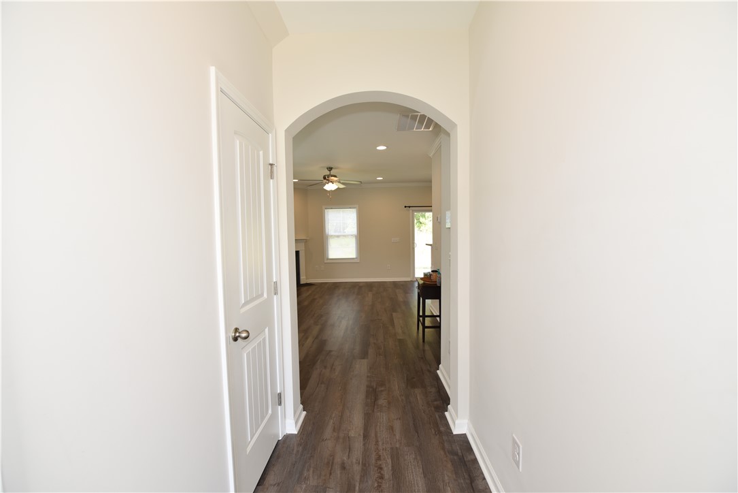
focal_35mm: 14
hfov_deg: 104.2
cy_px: 246
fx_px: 287
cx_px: 369
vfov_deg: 81.2
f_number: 5.6
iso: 450
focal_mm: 14
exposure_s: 1/125
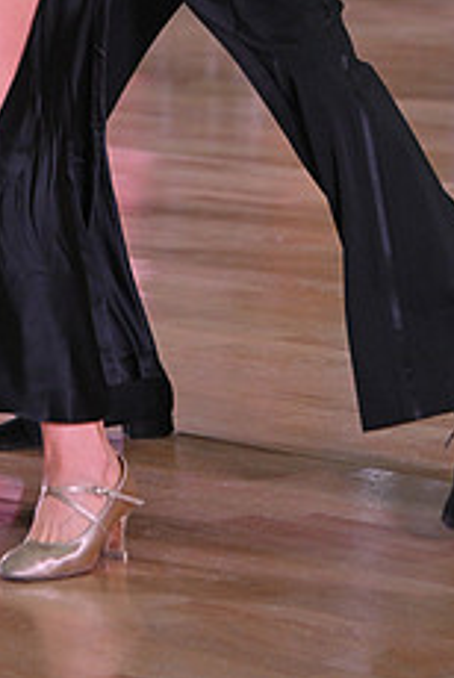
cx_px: -4
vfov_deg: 7.4
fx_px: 5224
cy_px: -168
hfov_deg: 5.0
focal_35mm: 277
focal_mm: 110
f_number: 5
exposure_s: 1/400
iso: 2000
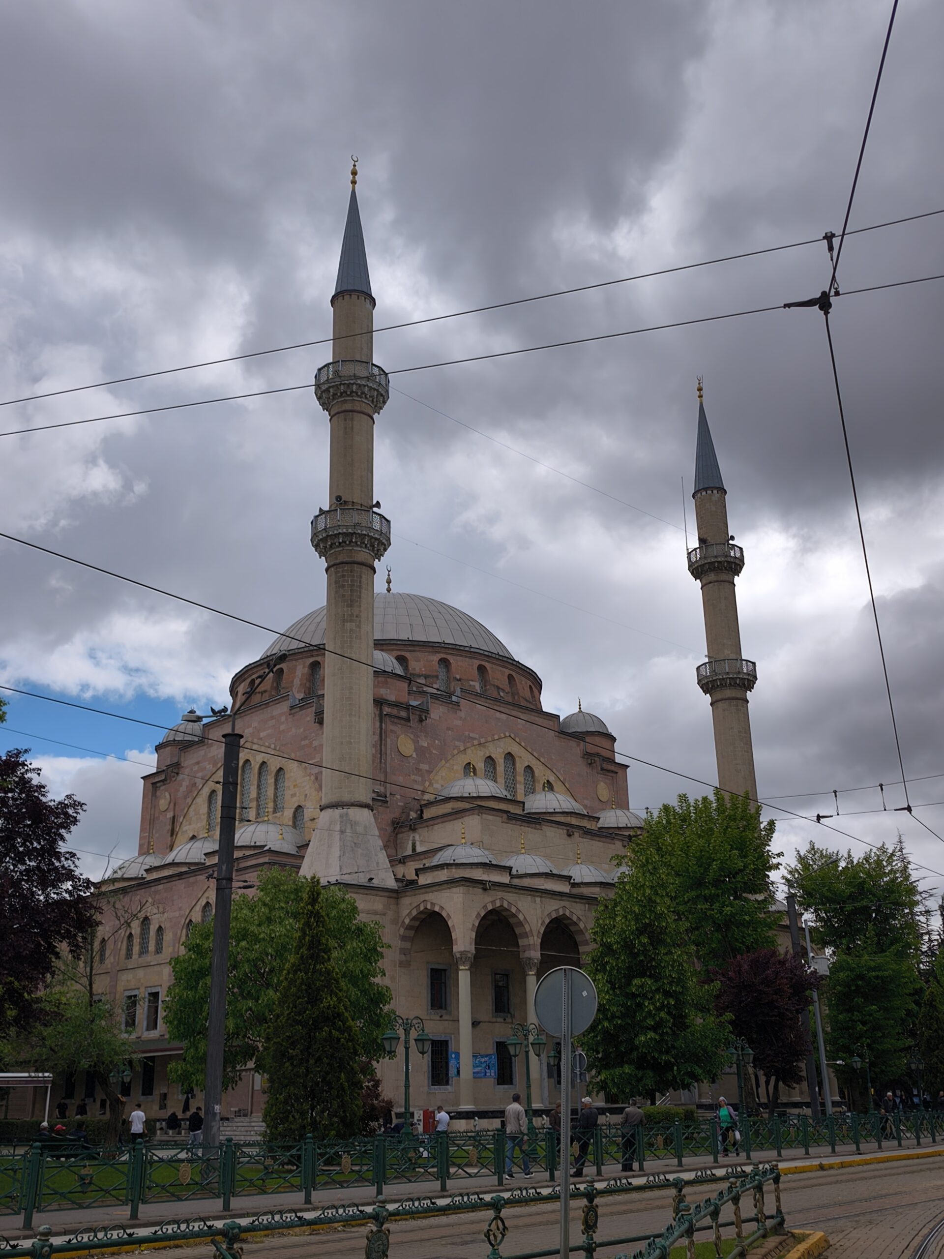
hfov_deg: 42.9
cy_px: 630
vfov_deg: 55.4
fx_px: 1200
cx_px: 472
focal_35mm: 33
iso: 50
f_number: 1.6
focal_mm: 6.57
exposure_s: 1/5327
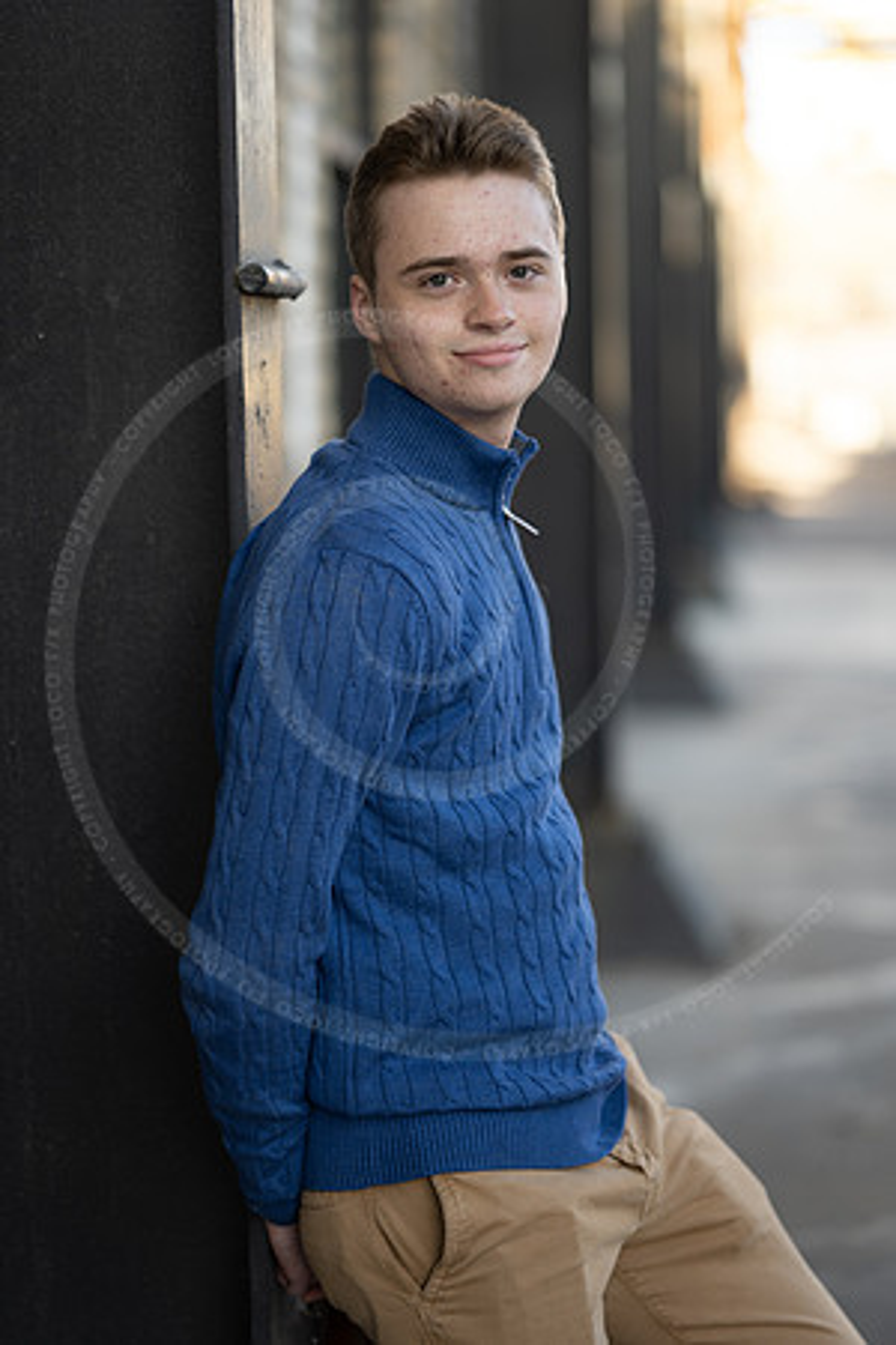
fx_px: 3173
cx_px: 448
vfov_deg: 23.9
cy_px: 672
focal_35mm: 85
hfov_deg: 16.1
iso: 100
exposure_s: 1/250
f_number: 1.8
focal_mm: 85
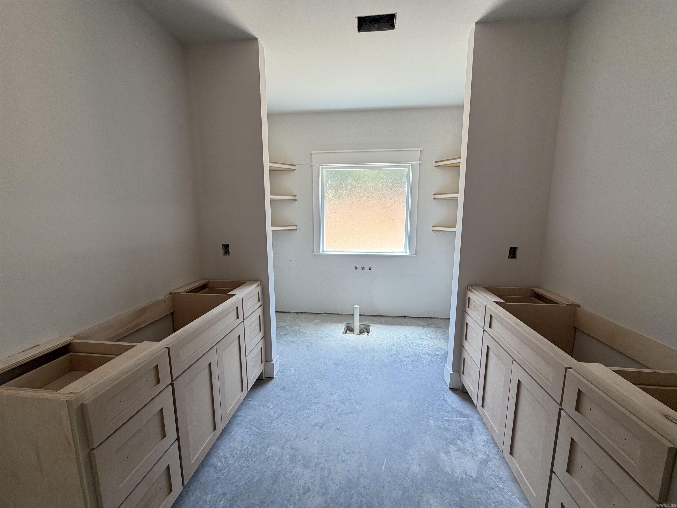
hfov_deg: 102.1
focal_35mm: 14
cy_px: 254
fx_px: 274
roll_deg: +0.3
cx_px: 338
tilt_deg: -8.7
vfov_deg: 85.7
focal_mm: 2.22
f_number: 2.2
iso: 125
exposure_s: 1/121
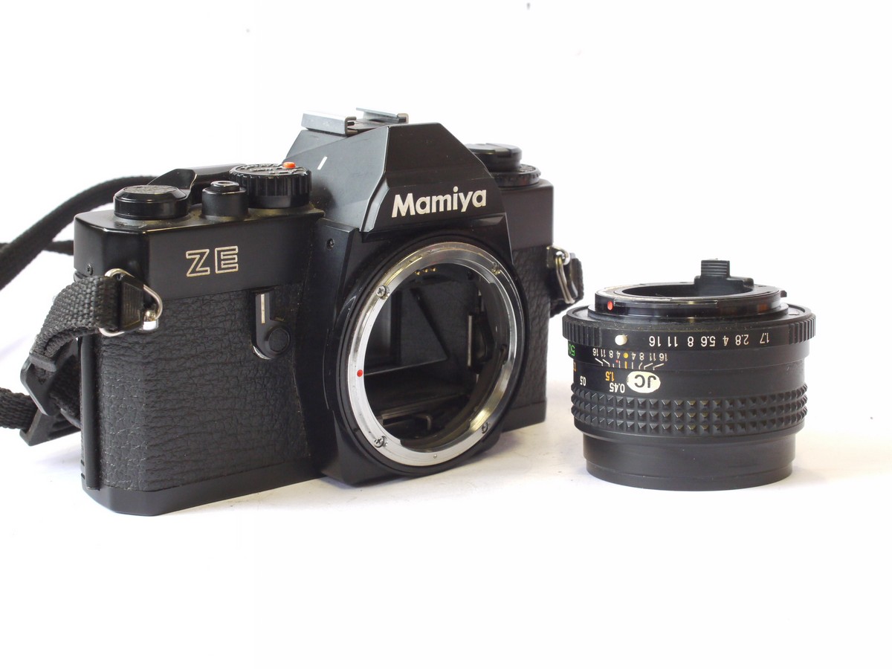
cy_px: 334
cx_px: 446
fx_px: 1546
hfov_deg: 32.2
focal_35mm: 60
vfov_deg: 24.4
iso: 800
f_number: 9
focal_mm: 30
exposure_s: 1/30
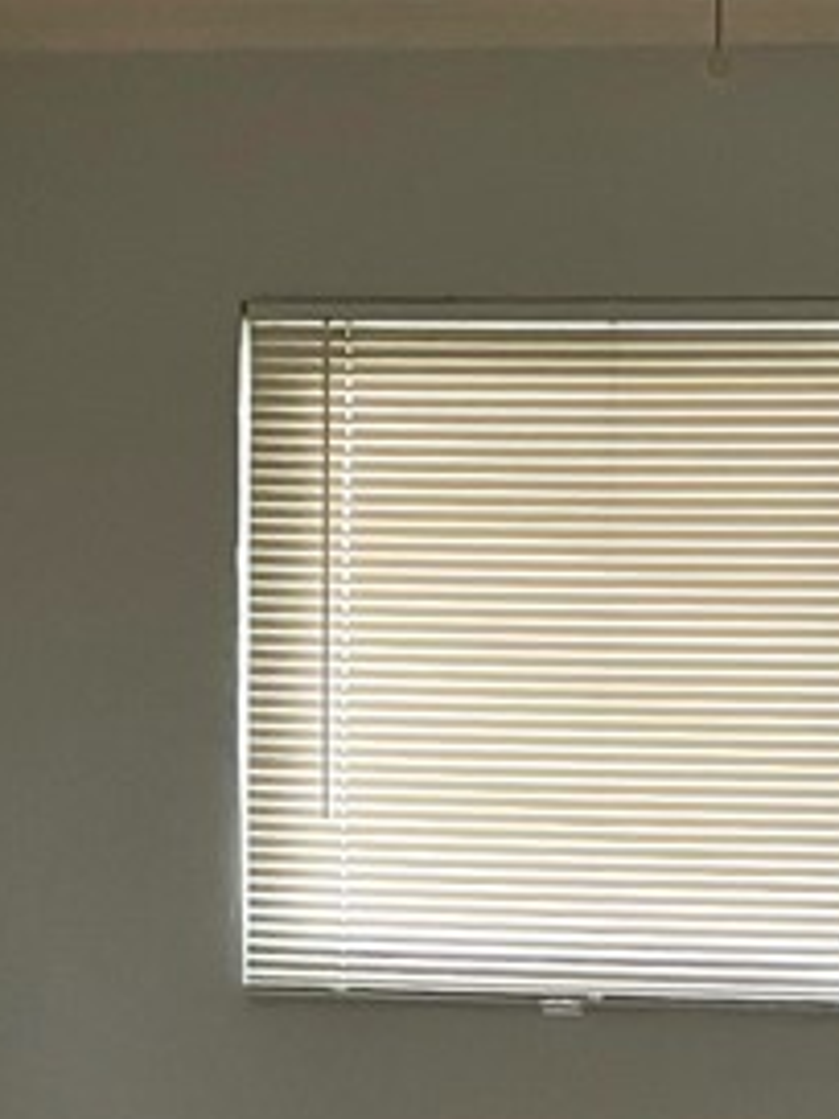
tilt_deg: -7.8
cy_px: 1181
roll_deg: -1.4
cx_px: 835
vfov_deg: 19.3
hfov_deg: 14.8
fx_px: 3167
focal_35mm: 98
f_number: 1.6
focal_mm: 4.2
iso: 500
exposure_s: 1/41
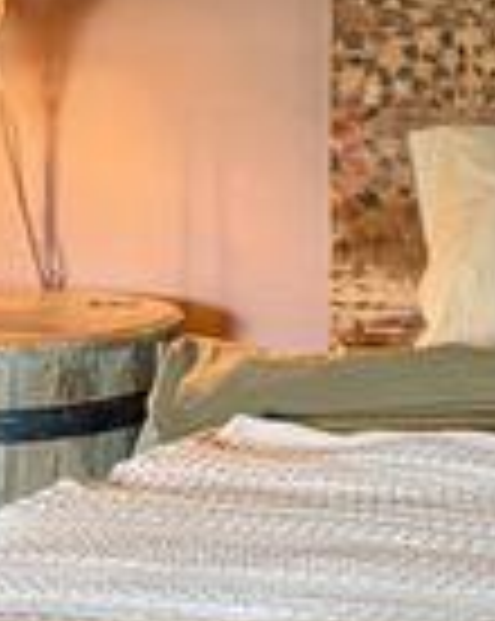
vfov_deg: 11.1
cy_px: 90
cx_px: 976
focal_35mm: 174
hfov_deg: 8.4
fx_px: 3193
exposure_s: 1/40
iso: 640
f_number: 1.78
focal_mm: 6.76
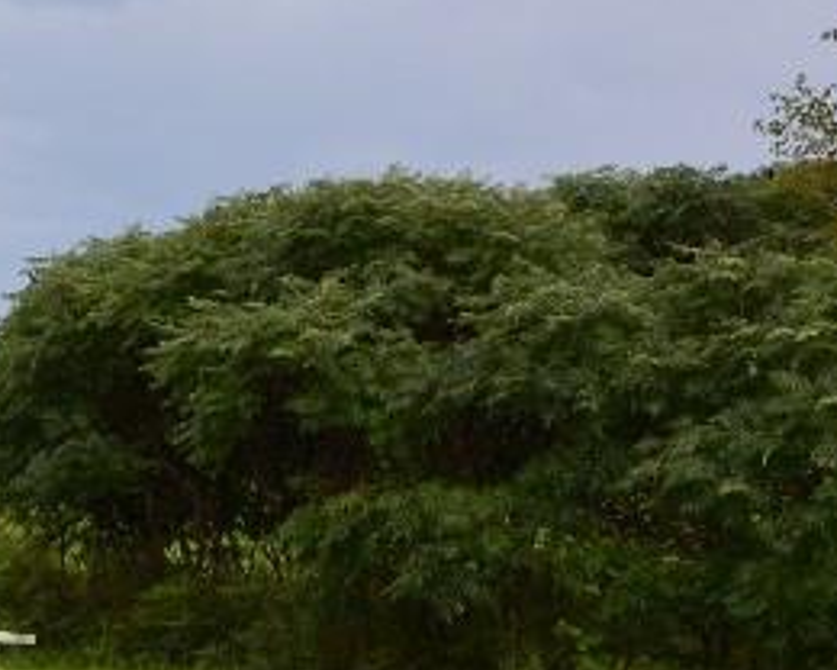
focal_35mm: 139
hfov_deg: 12.7
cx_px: -660
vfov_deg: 11.1
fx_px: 3440
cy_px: 256
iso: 200
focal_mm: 25
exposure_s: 1/200
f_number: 7.1
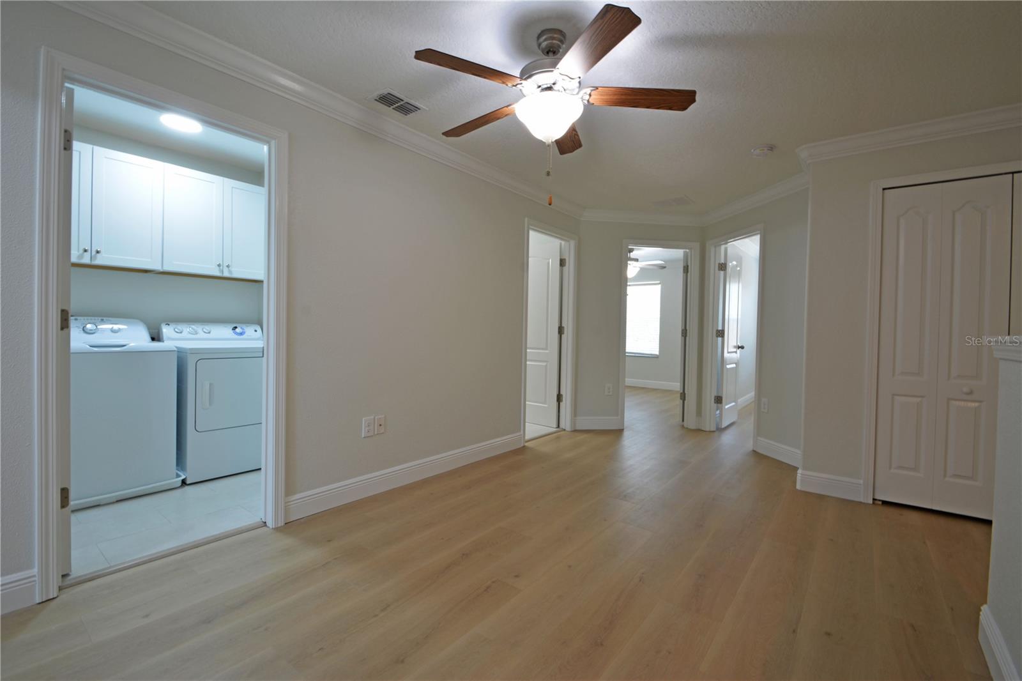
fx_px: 426
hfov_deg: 100.4
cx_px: 511
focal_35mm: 15
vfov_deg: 77.3
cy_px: 340
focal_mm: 10
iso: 100
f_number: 13
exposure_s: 1
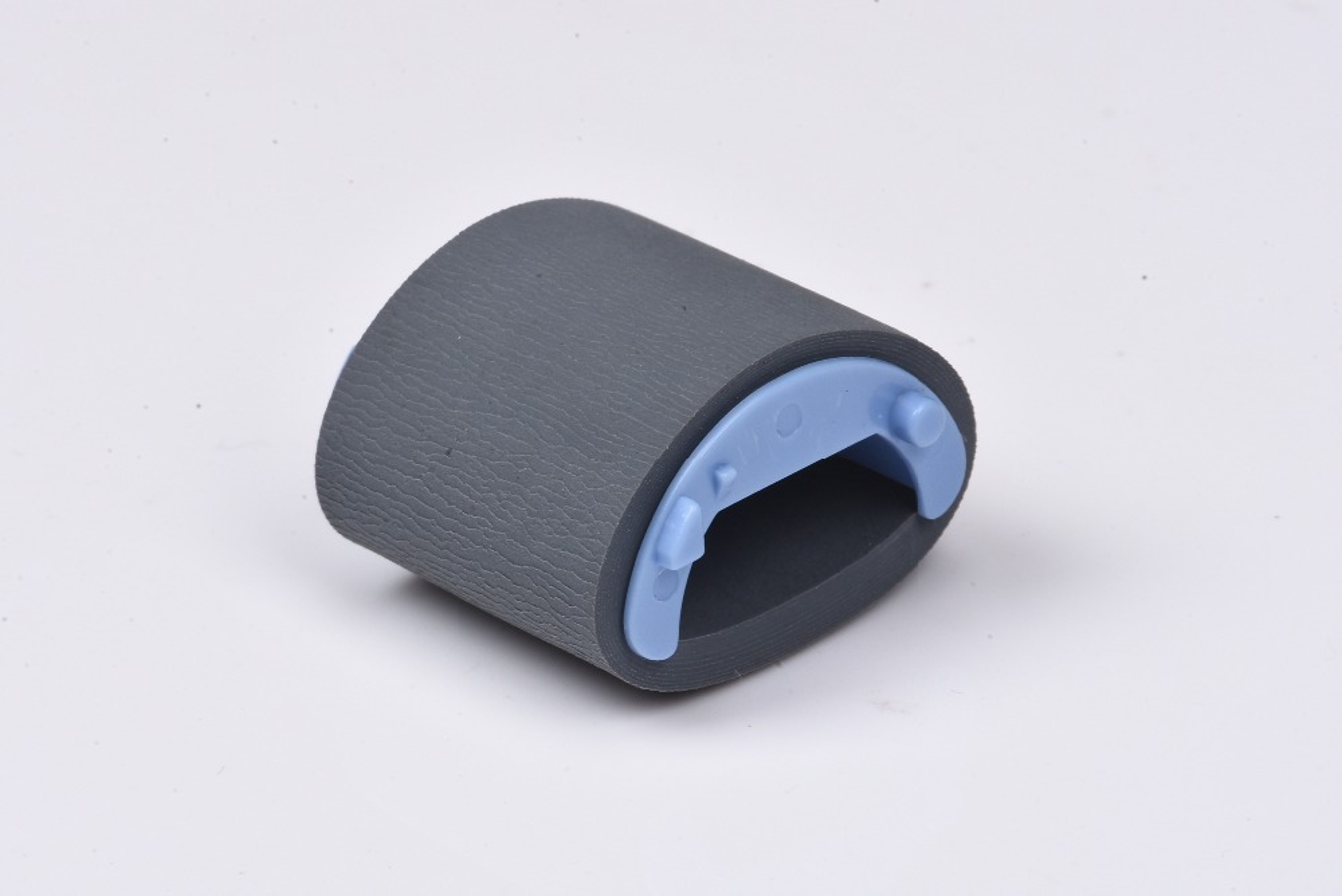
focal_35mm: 158
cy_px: 448
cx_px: 671
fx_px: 5874
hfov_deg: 13.0
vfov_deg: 8.7
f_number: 29
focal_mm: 105
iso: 250
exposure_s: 1/50
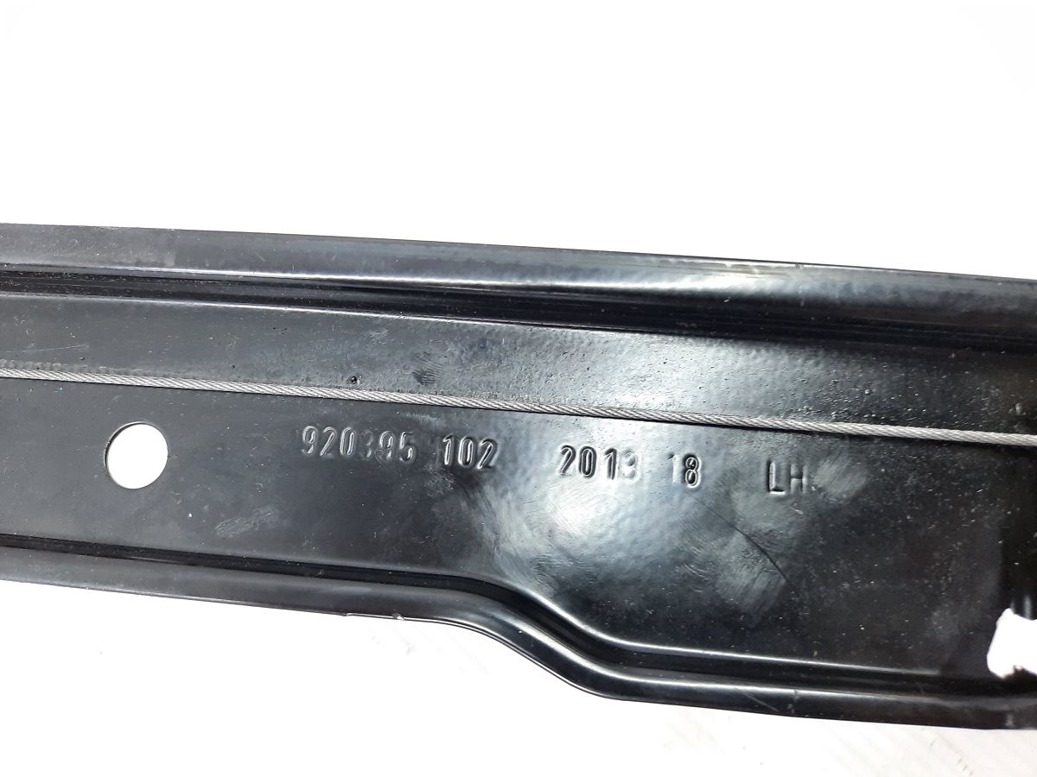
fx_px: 749
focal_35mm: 25
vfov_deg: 54.9
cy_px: 388
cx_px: 518
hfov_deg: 69.4
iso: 200
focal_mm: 4.6
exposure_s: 1/50
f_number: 2
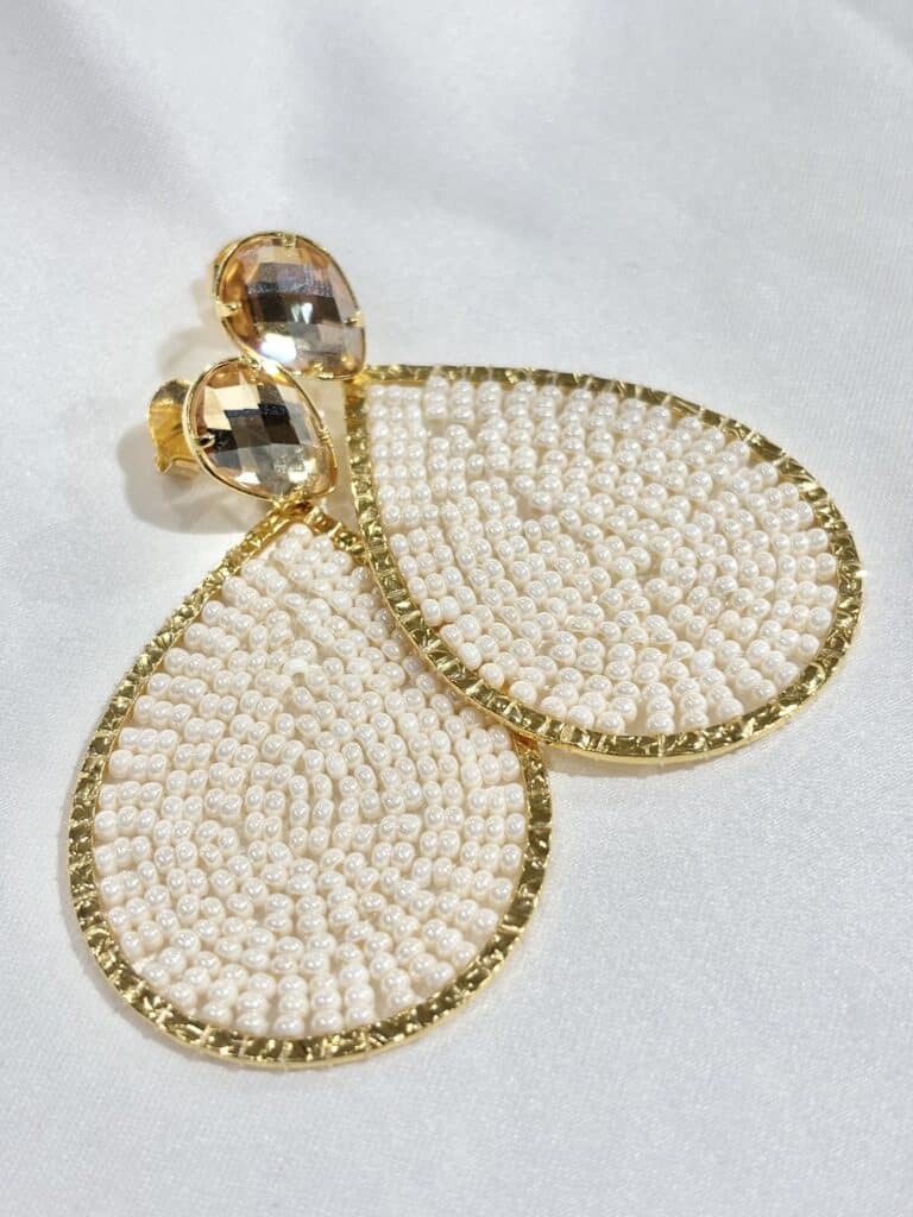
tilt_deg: -42.8
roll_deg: +9.2
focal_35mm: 52
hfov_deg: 28.0
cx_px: 456
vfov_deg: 36.8
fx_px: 1829
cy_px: 608
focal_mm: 5.96
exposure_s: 1/218
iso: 32
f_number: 1.6
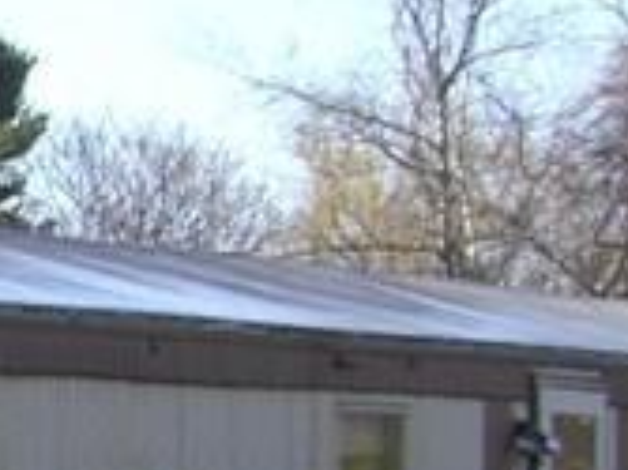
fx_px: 4224
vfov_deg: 6.4
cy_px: 466
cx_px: -549
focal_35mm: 233
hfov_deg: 8.2
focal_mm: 6.2
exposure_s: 1/250
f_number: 4.3
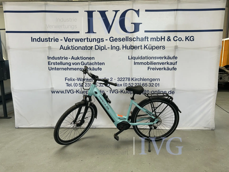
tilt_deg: -9.1
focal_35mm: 26
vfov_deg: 53.1
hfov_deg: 67.3
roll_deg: +0.5
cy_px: 86
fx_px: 172
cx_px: 114
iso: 64
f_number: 1.5
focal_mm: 5.7
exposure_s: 1/121
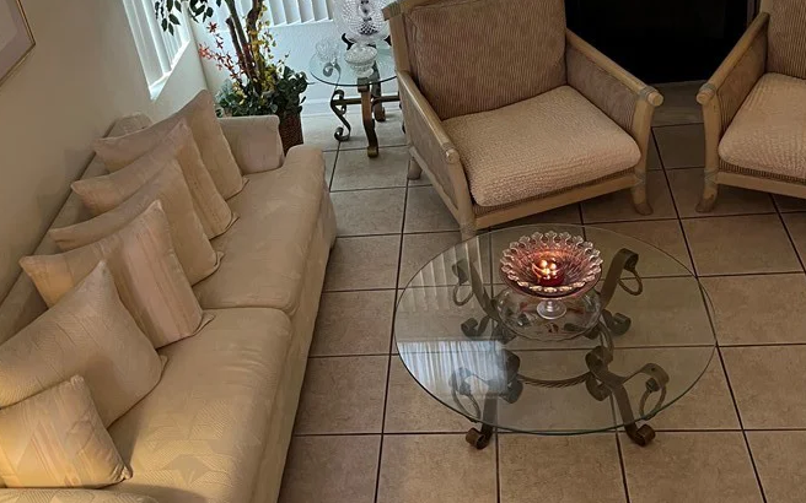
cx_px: 340
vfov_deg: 29.7
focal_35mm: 43
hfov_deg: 46.1
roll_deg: +12.2
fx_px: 945
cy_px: 184
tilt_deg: -33.4
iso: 160
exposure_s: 1/60
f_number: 1.5
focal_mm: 5.7
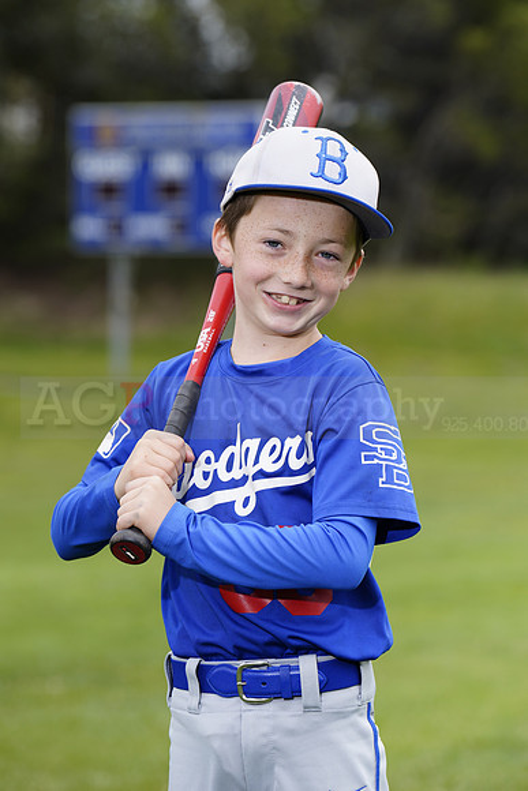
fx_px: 4067
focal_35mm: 185
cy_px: 396
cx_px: 264
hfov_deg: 7.4
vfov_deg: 11.1
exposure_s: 1/250
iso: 100
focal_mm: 185
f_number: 6.3
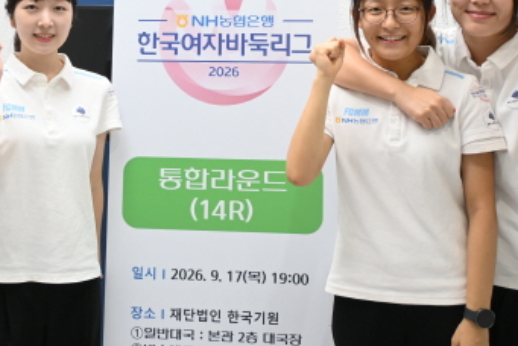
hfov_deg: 33.6
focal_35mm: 59
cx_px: 196
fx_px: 854
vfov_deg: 22.5
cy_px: 47
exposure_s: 1/125
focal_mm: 22.5
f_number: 4
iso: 1250
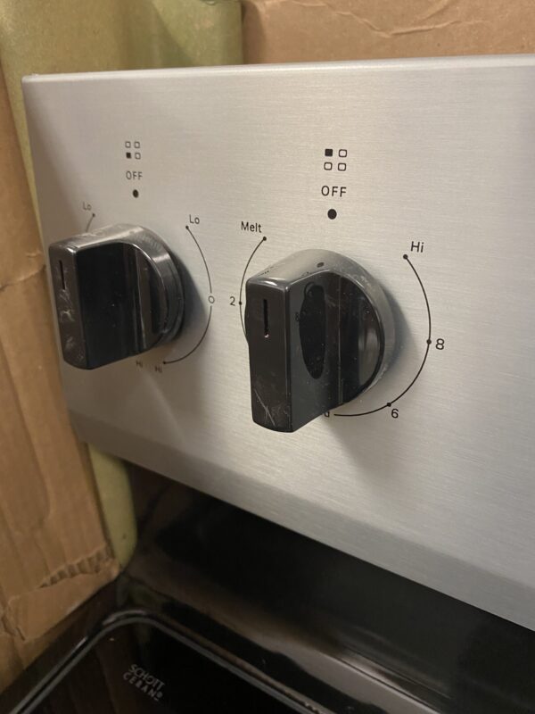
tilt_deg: -27.9
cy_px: 357
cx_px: 268
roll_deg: +3.4
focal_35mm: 26
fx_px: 536
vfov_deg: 67.3
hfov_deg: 53.1
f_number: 1.8
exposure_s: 1/44
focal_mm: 4.25
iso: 250
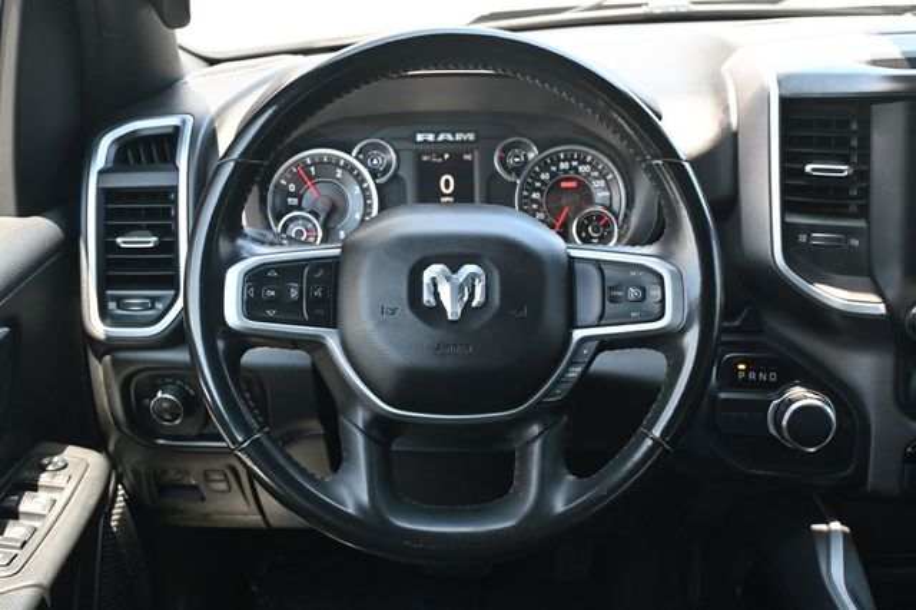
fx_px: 954
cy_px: 305
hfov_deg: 51.3
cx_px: 458
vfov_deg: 35.5
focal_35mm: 38
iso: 560
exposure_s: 1/125
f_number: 4.2
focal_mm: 25
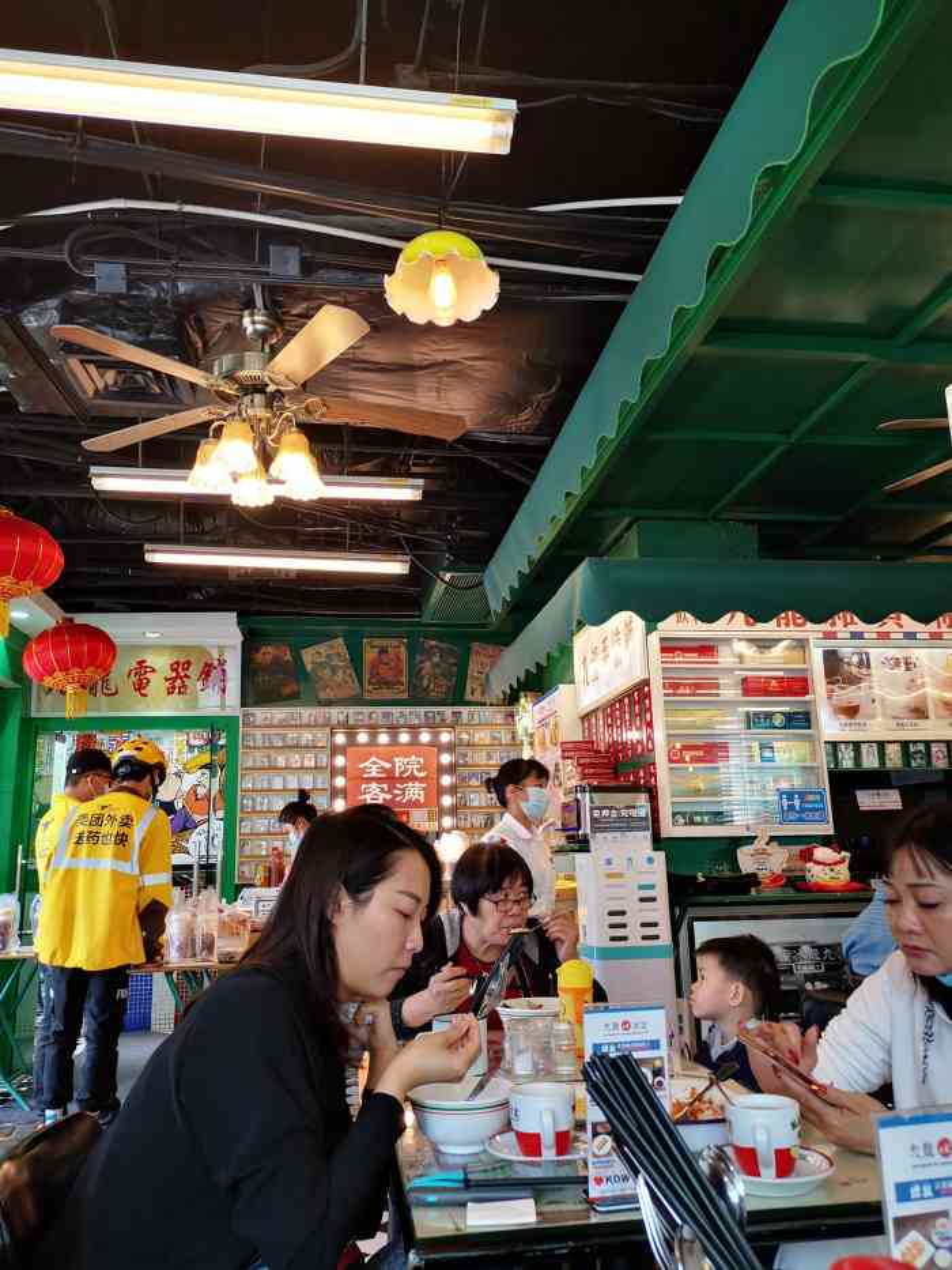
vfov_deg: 65.3
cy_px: 635
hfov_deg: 51.4
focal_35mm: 27
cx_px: 476
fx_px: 990
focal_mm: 4.75
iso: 100
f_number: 1.8
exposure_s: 1/100
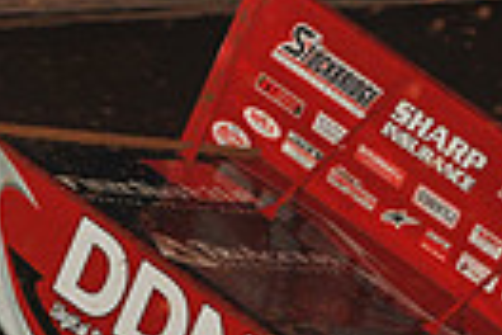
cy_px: 552
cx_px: 179
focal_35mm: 682
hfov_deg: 3.0
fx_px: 9509
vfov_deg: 2.0
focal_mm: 155
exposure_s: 1/320
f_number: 7.1
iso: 1250
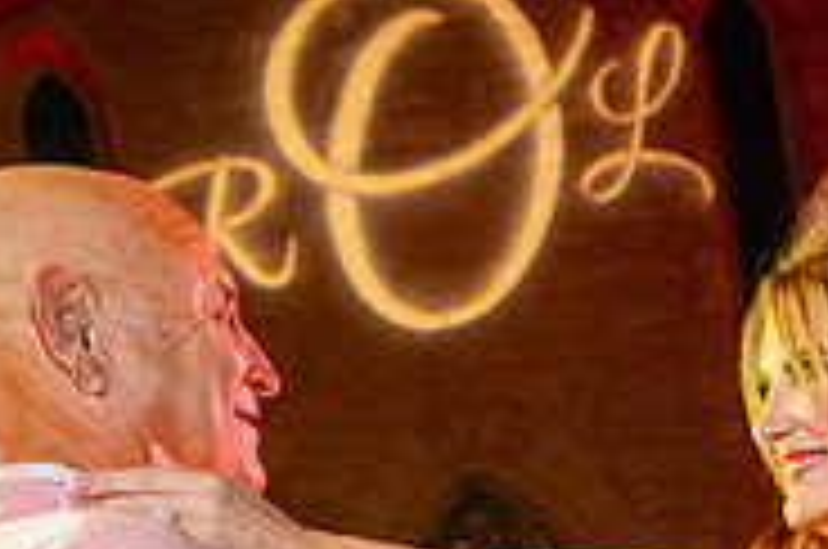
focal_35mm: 85
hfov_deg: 23.7
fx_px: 1952
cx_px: 639
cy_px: 866
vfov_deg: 14.7
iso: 1000
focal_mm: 24
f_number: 3.5
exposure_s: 1/80
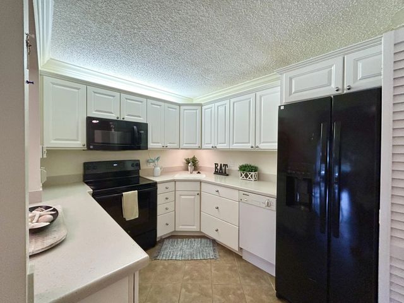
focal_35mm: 14
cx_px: 202
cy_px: 152
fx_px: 163
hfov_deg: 102.1
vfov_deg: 85.7
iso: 320
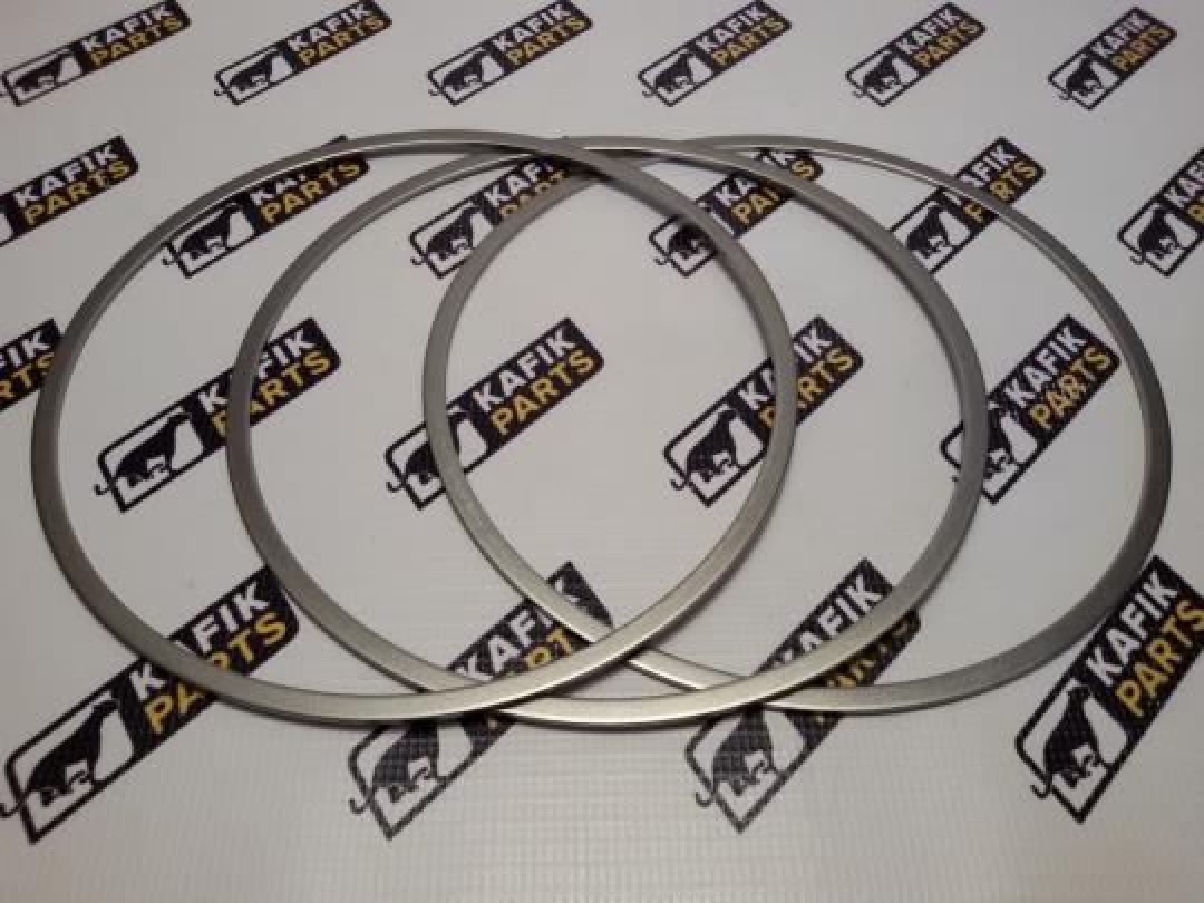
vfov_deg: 45.4
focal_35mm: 31
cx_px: 602
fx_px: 1078
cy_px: 452
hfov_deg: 58.4
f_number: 2.4
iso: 64
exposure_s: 1/100
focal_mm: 2.93
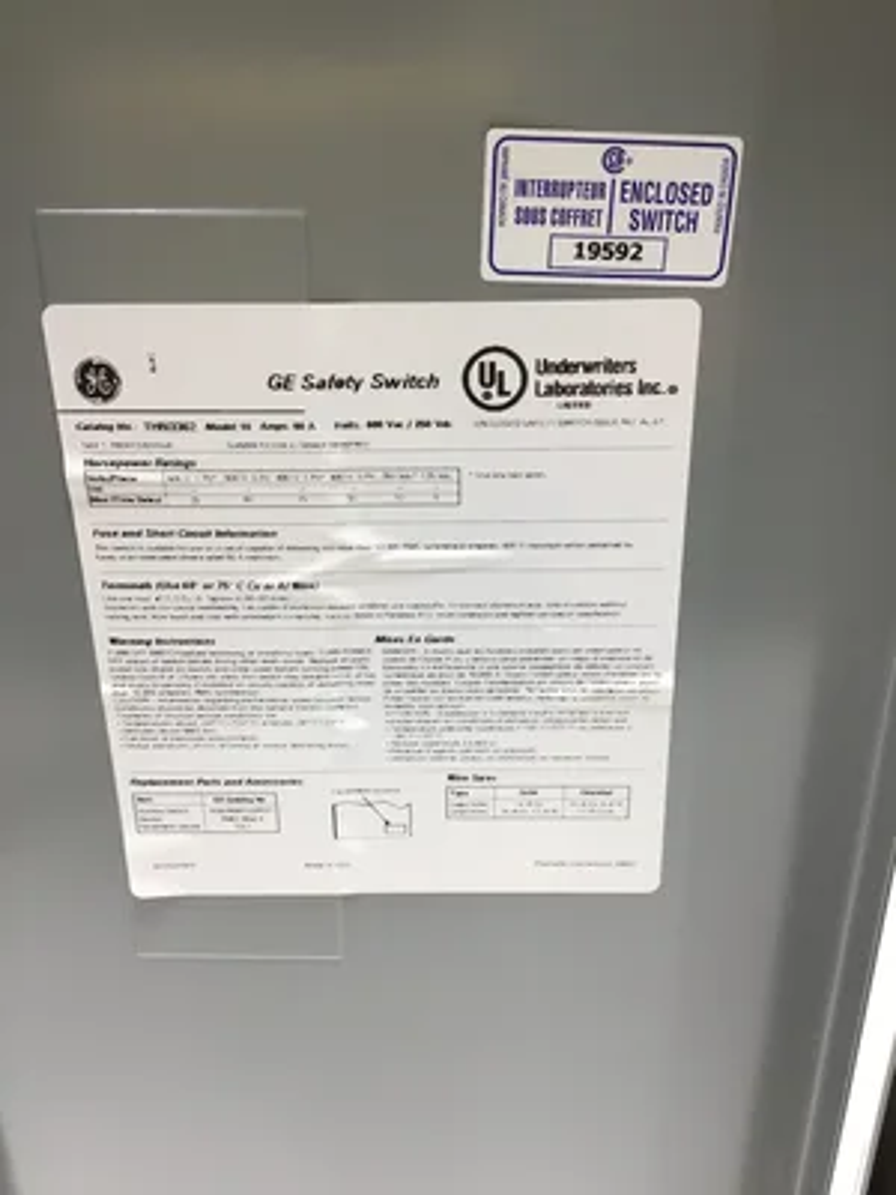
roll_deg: +1.7
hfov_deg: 45.4
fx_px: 1070
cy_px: 598
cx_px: 448
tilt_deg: -23.2
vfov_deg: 58.4
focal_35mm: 31
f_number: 2.4
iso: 32
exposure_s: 1/60
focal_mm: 3.3
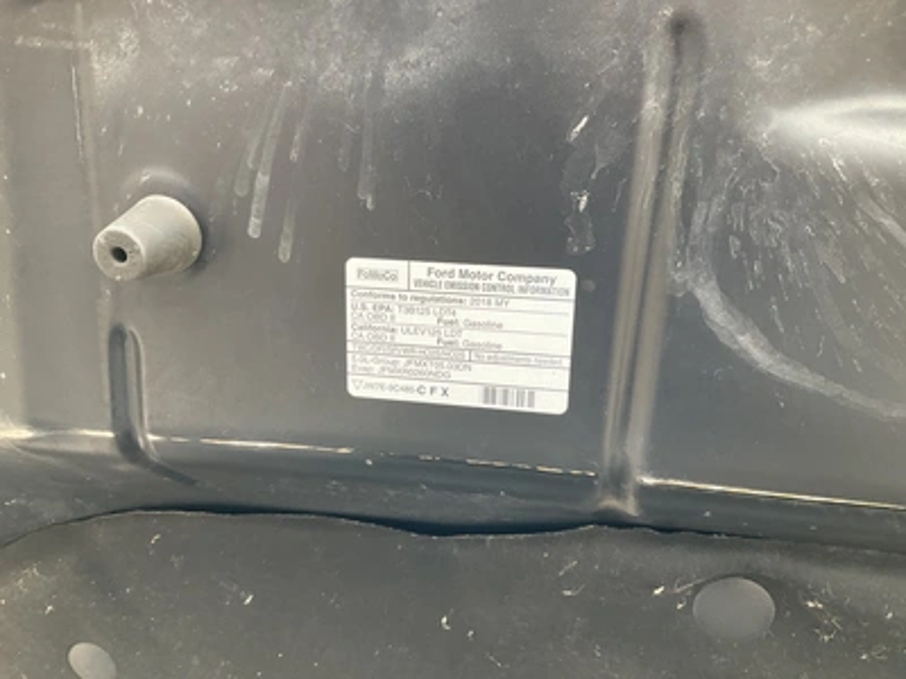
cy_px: 340
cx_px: 453
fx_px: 759
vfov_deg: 48.2
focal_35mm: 29
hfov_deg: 61.7
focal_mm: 3
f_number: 1.8
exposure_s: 1/122
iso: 64
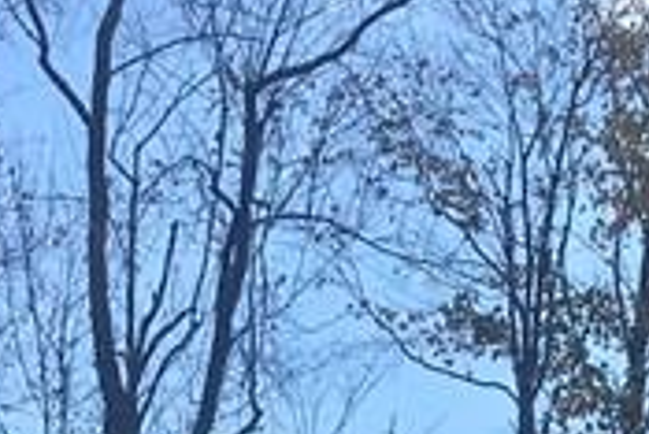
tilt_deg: +5.1
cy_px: 1139
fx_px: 3067
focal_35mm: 170
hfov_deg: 11.7
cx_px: 894
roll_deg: +1.4
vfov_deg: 7.4
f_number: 1.8
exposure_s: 1/1497
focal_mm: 3.99
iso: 20
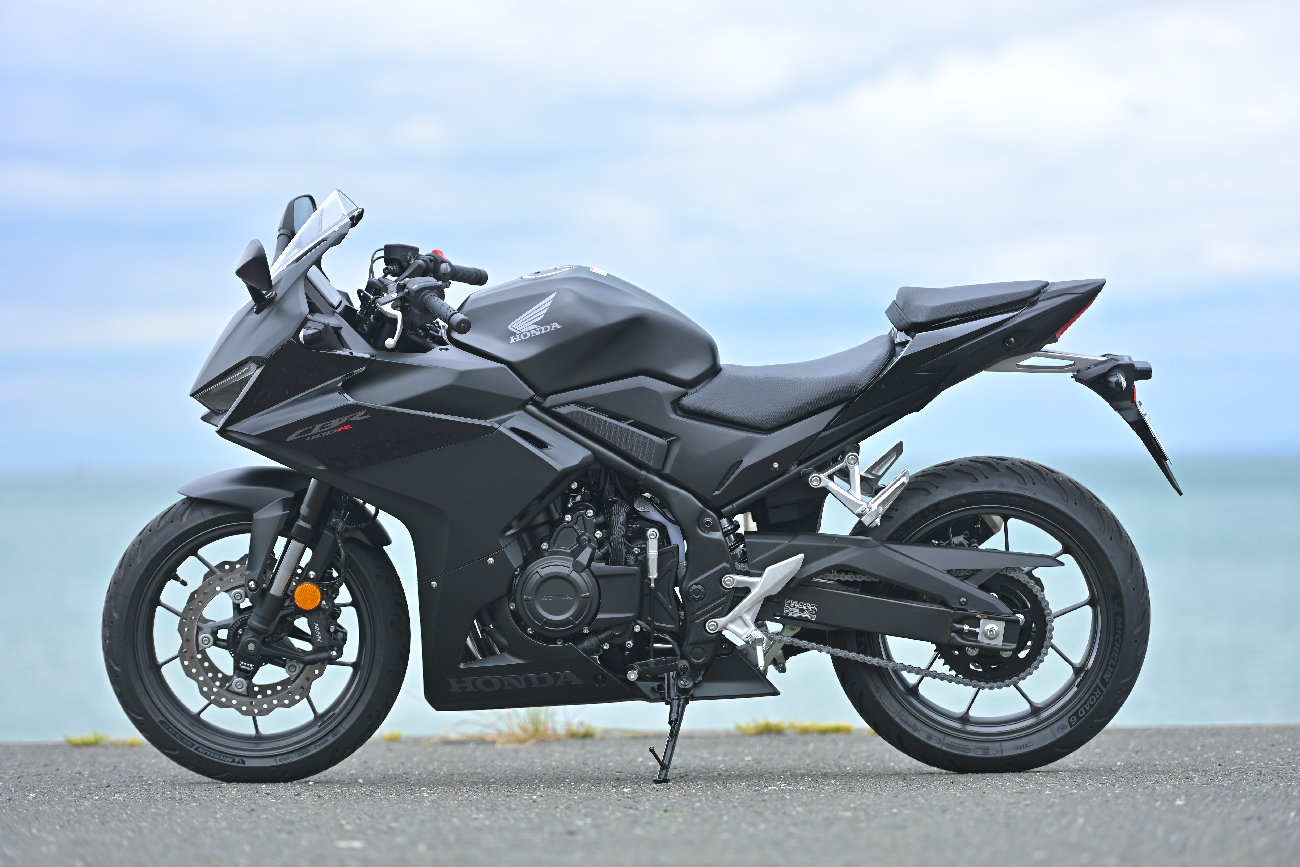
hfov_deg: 14.7
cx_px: 650
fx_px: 5055
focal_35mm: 140
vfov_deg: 9.8
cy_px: 434
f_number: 3.5
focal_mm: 140
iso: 80
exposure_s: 1/640
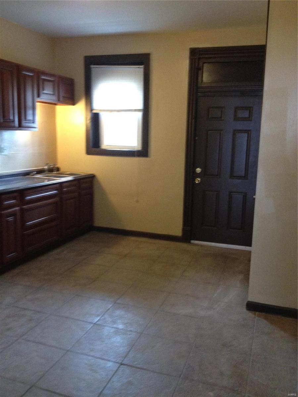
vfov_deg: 52.6
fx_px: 402
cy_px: 198
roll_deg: -1.0
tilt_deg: -6.6
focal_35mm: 35
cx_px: 149
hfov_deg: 40.7
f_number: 2.4
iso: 320
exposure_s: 1/17
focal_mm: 4.28
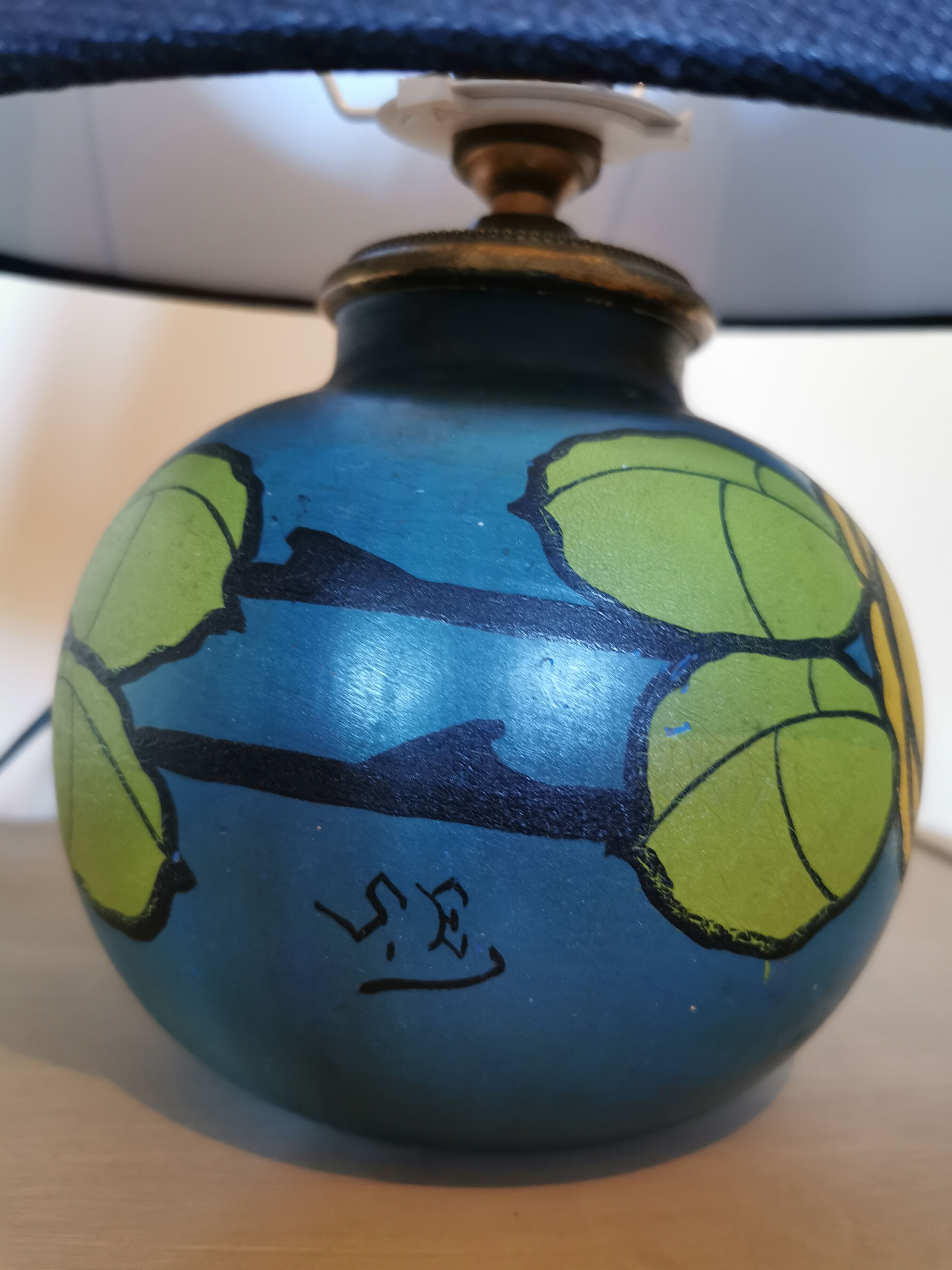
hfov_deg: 51.4
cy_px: 635
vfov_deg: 65.3
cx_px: 476
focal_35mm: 27
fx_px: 990
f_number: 1.6
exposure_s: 1/33.3
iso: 400
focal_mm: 5.56
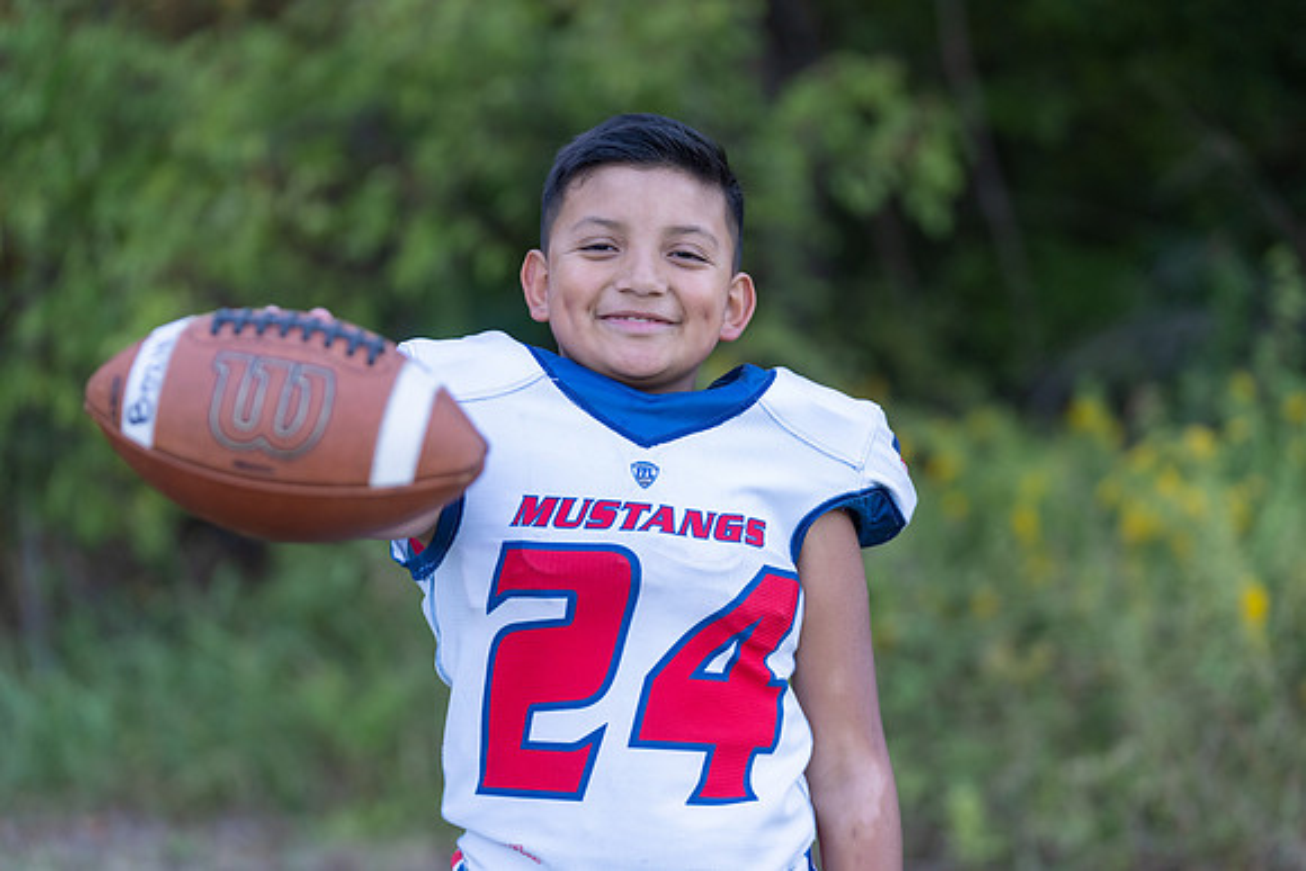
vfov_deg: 13.4
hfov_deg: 20.0
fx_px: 3698
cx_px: 675
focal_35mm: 102
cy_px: 446
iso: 400
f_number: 2.8
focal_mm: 98
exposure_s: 1/320
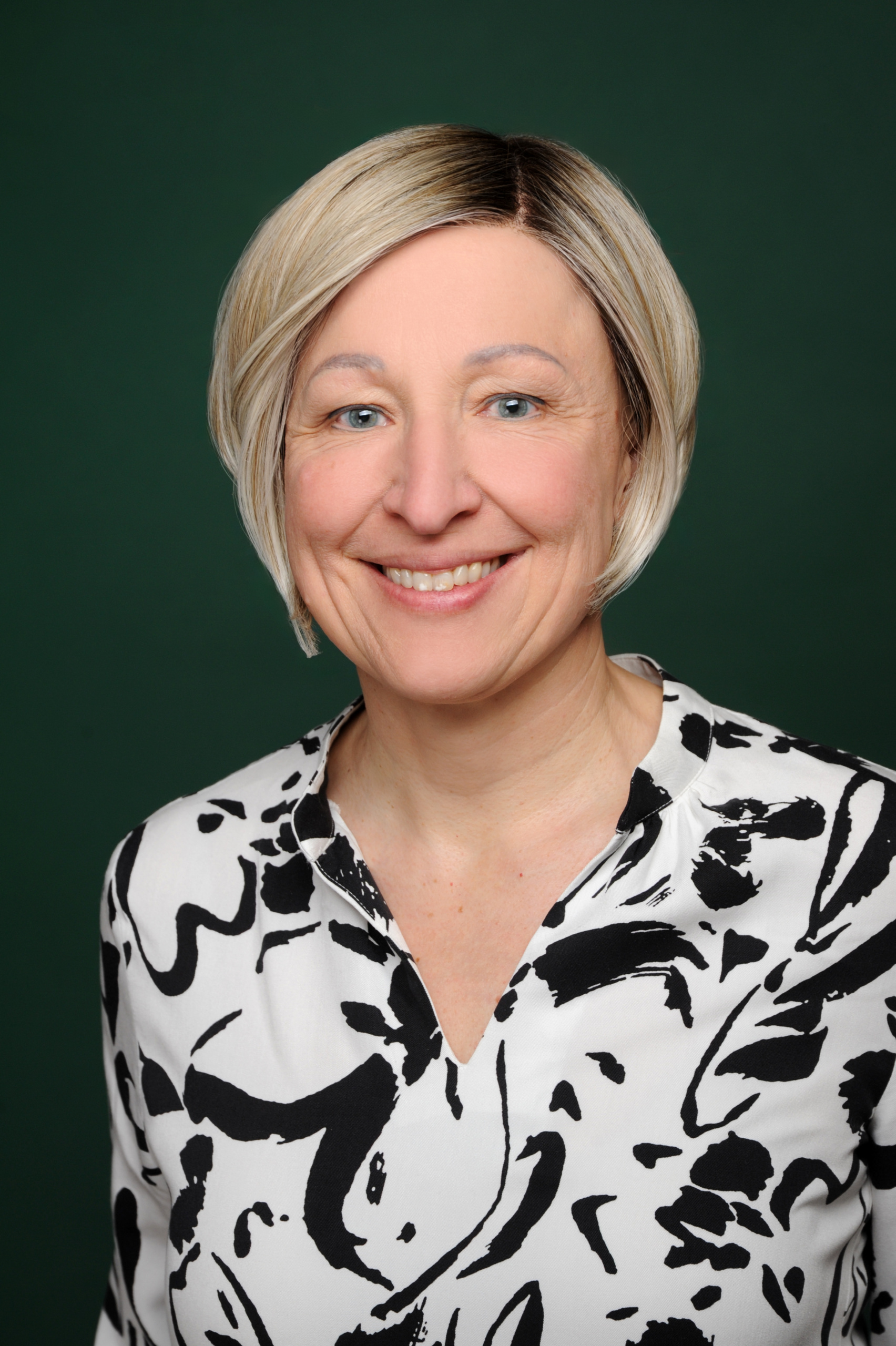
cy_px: 673
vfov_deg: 19.5
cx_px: 448
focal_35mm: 105
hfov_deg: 13.0
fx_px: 3924
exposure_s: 1/160
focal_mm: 105
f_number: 8
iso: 500
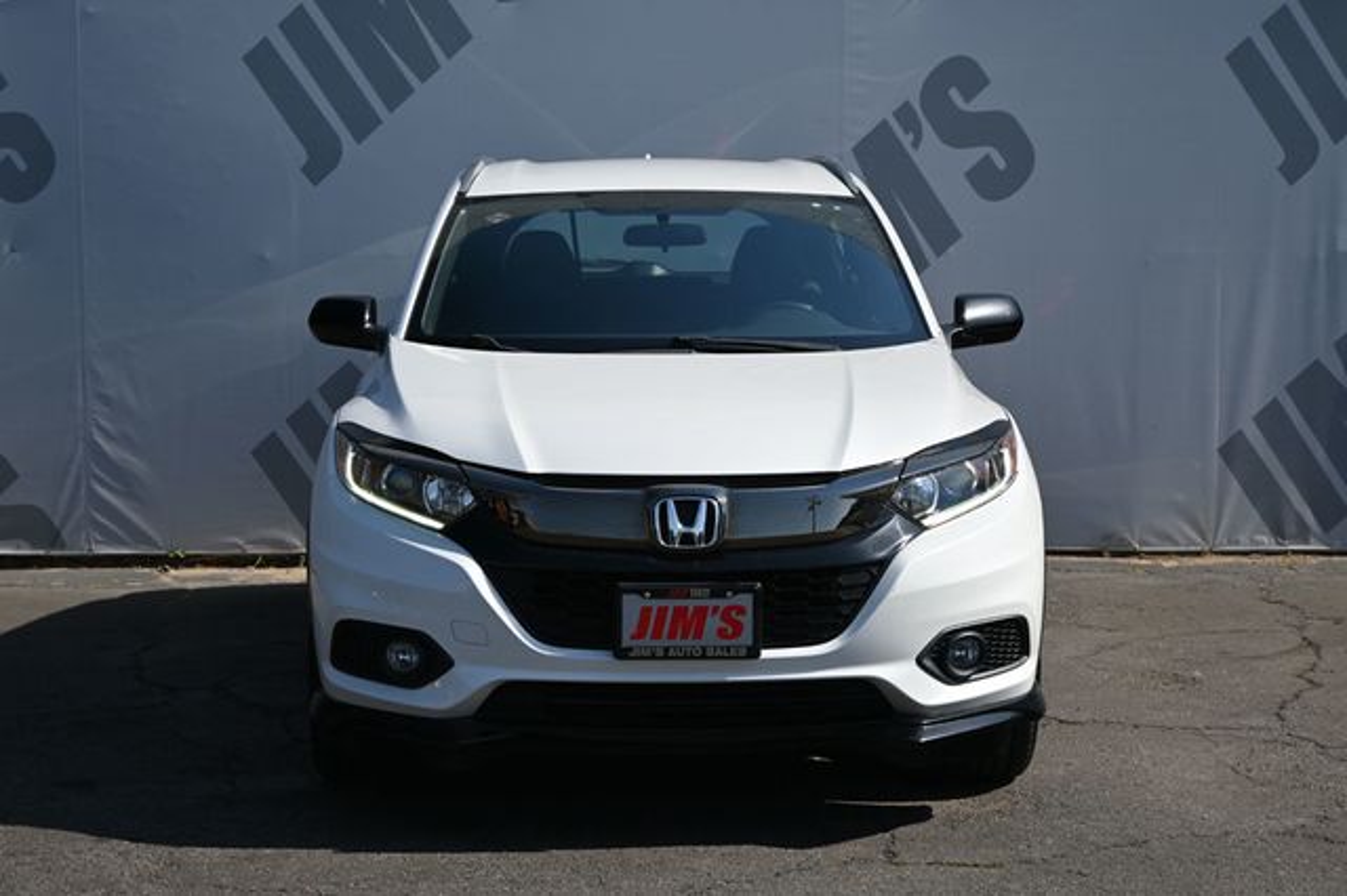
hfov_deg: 31.2
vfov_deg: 21.1
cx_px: 674
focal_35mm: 64
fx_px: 2412
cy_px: 448
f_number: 6
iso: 100
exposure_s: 1/320
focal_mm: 43
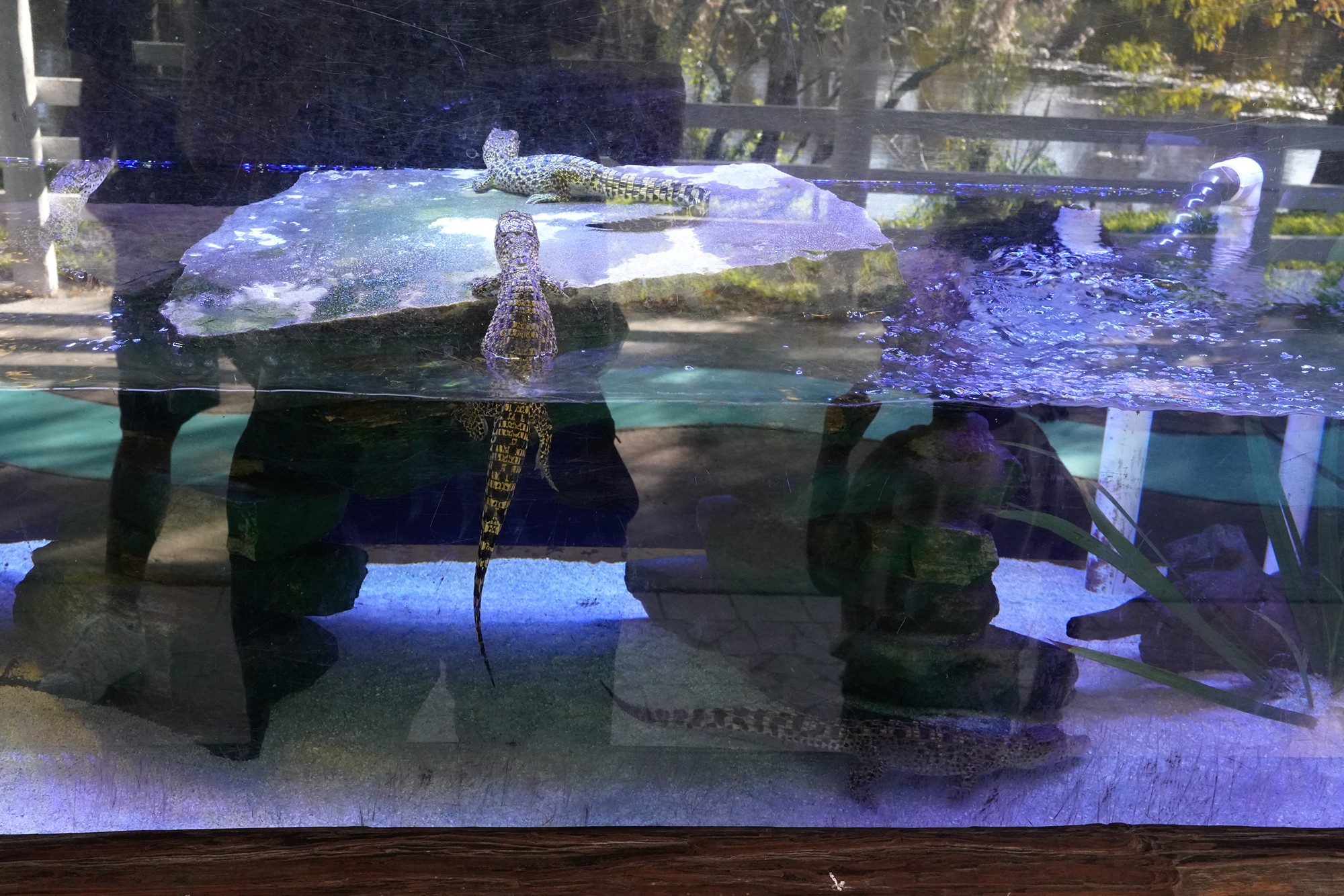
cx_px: 672
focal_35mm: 36
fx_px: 1344
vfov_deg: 36.9
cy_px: 448
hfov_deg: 53.1
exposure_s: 1/100
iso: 6400
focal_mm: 36
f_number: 16
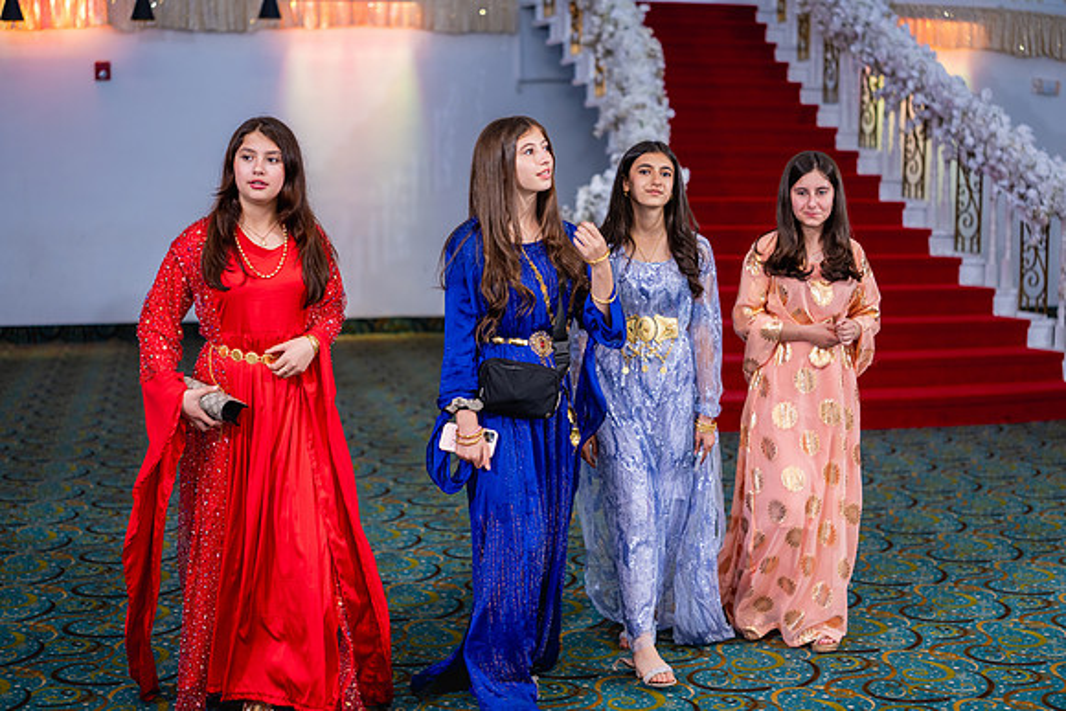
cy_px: 356
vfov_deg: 27.0
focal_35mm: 50
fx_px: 1481
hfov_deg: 39.6
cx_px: 533
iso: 640
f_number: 2
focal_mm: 50
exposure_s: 1/160
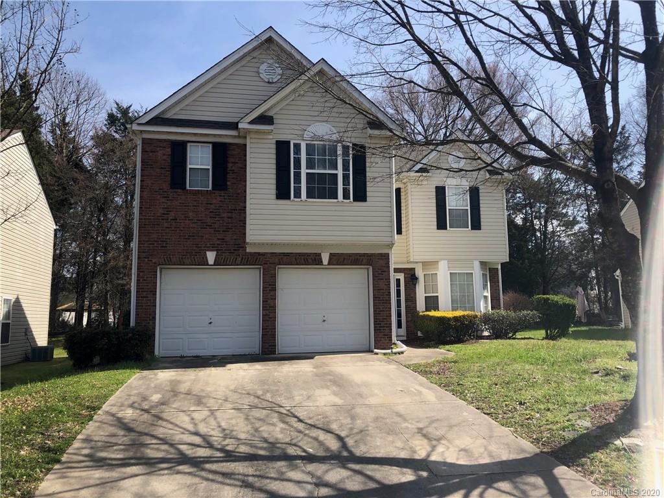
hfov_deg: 63.4
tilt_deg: +8.5
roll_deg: +1.4
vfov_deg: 49.7
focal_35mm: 28
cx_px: 332
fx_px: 537
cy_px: 249
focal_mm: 3.99
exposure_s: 1/1429
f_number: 1.8
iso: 20
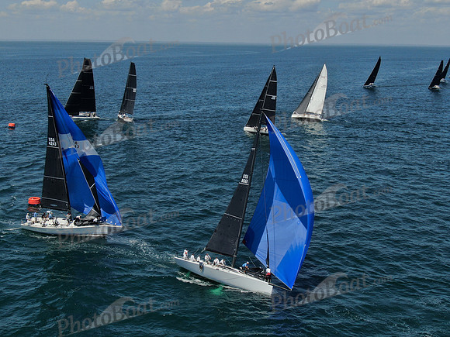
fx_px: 624
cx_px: 225
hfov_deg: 39.7
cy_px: 168
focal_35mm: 48
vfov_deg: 30.3
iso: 100
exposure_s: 1/1250
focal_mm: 8.6
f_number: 3.8
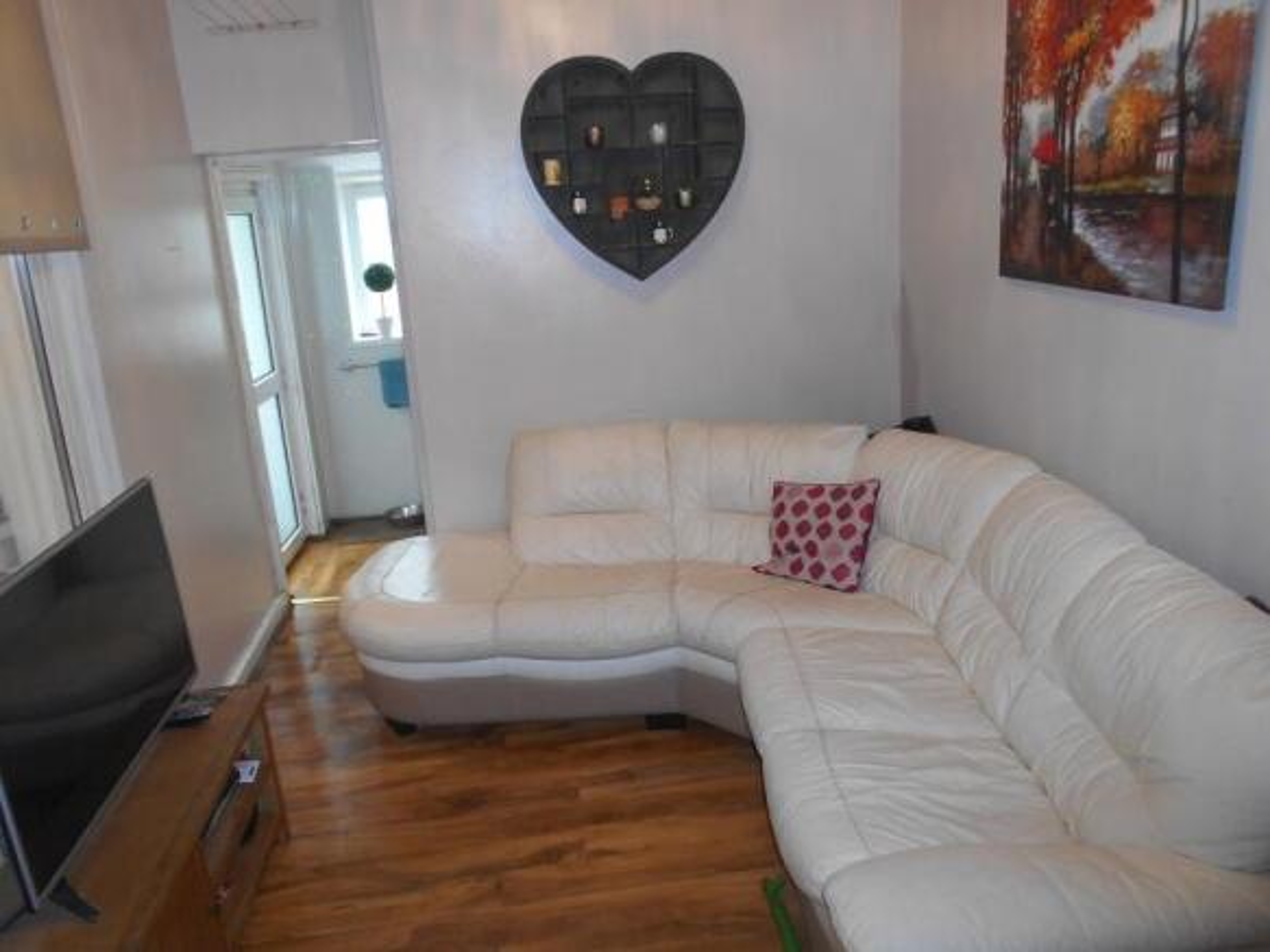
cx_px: 635
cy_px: 476
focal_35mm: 26
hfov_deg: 67.3
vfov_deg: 53.0
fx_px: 954
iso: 200
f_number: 3.2
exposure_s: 1/25
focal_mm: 4.6
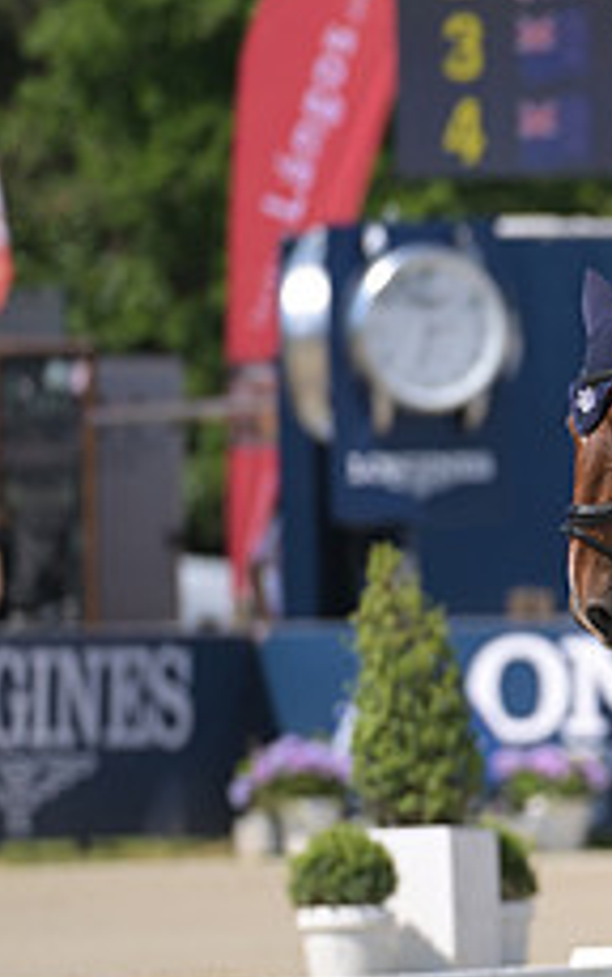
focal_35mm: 874
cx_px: 1122
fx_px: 23295
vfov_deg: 2.4
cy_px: 457
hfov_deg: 1.5
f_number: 5
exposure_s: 1/1250
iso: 250
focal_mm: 340
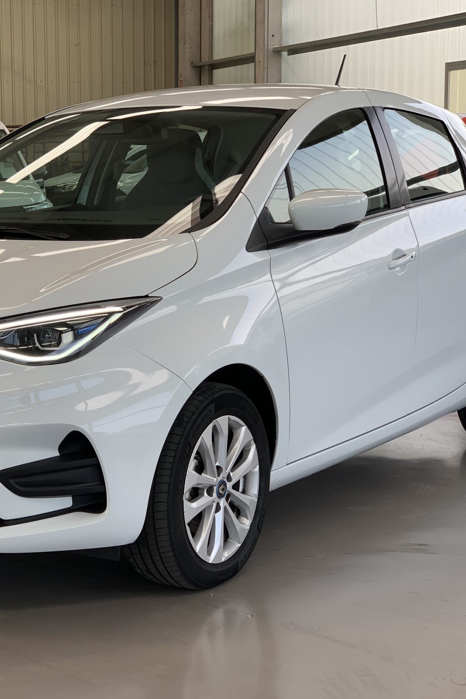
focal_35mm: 73
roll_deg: +0.1
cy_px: 346
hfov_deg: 18.6
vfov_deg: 27.7
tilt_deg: -7.9
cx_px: 125
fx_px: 1418
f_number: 2.4
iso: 16
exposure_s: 1/86
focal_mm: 6
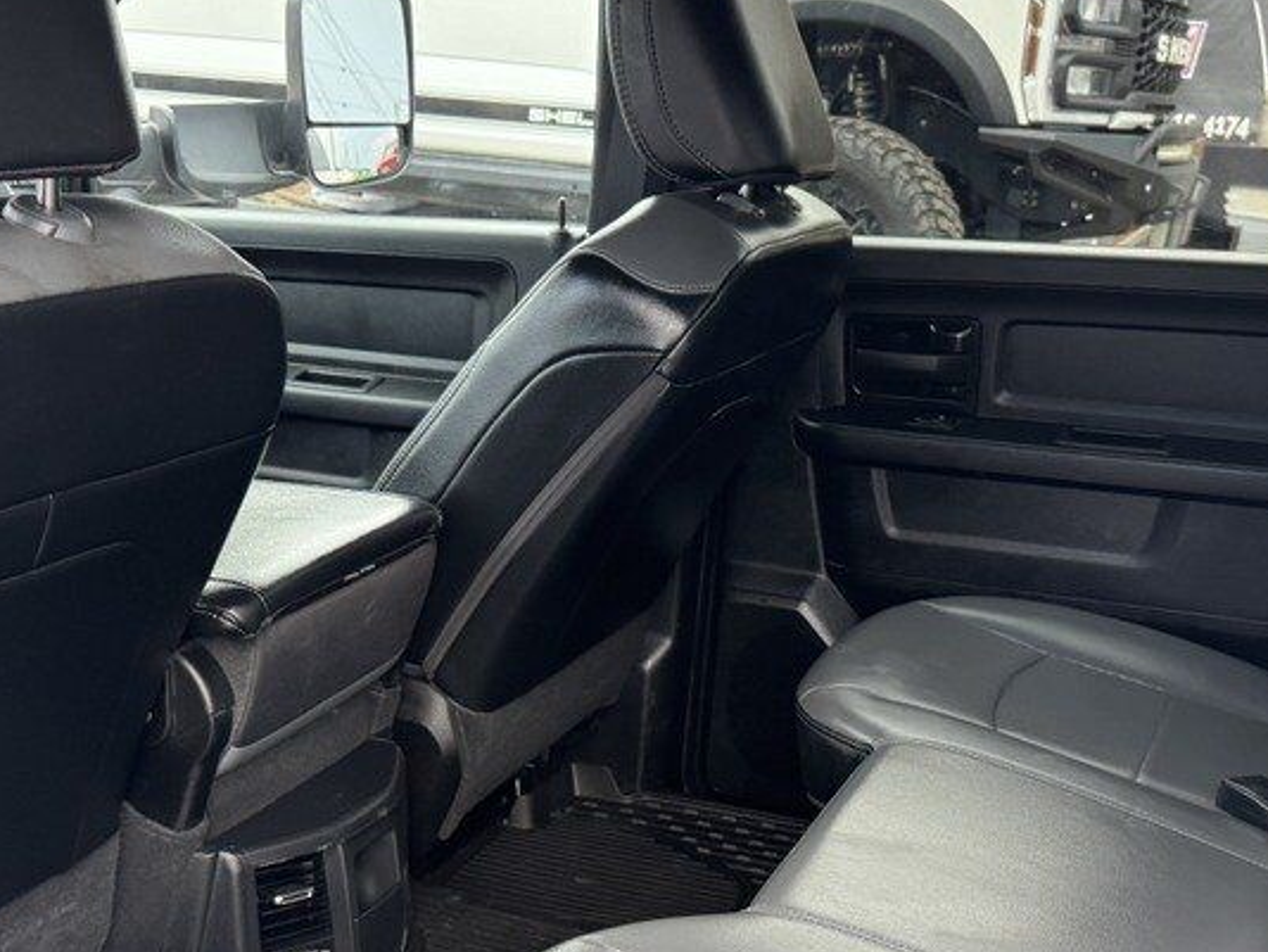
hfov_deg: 41.2
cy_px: 810
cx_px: 582
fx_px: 1686
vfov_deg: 30.5
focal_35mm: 46
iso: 125
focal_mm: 6.76
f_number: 1.78
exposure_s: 1/121
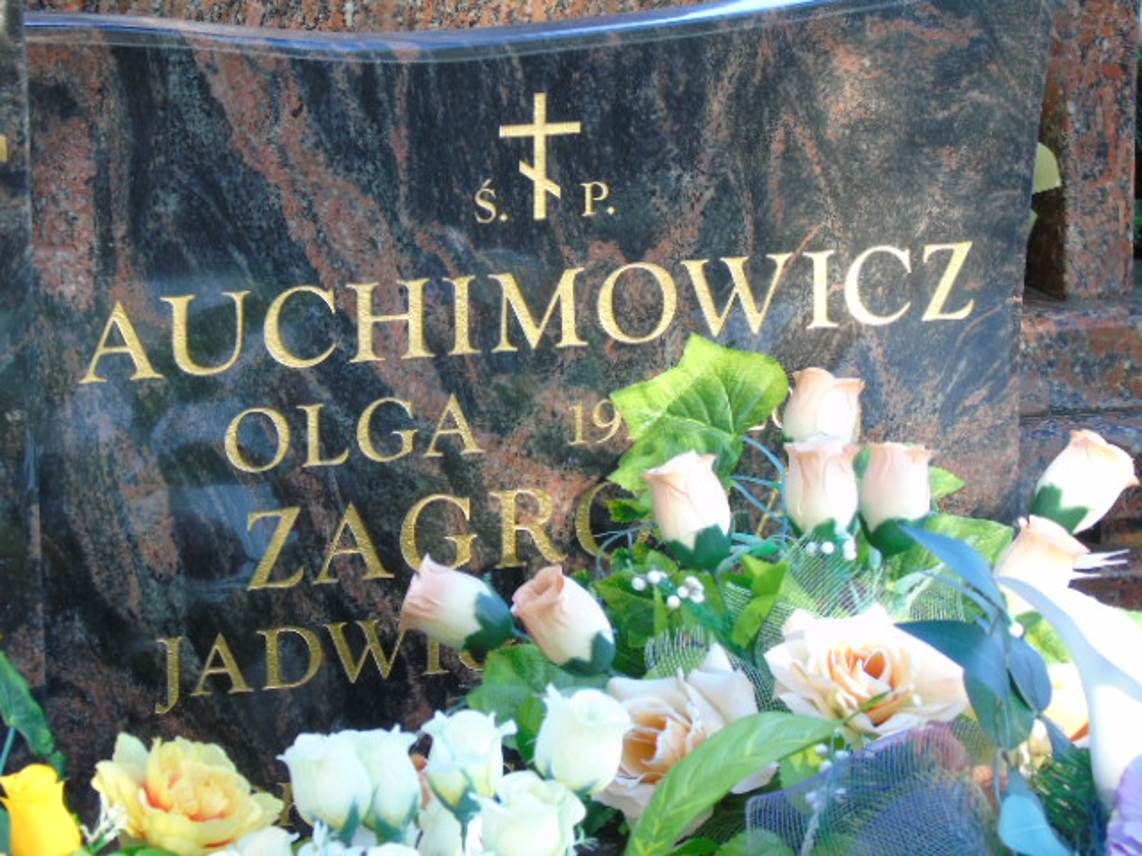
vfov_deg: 10.4
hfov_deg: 13.9
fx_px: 4685
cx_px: 571
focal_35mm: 142
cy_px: 428
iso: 320
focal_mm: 25
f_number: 4.7
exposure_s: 1/125
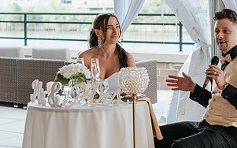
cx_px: 175
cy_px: 42
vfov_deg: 11.0
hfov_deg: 17.4
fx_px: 768
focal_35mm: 119
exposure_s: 1/160
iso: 100
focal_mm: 50
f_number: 2.8
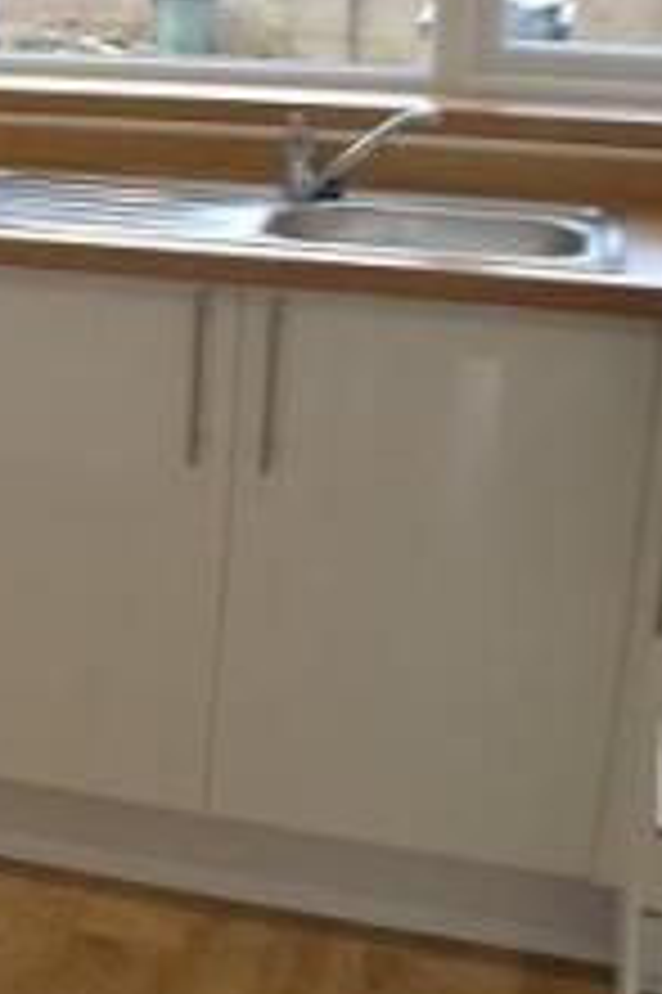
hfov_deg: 12.5
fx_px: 2707
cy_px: 245
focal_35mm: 98
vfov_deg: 20.7
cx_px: -599
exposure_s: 1/80
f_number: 3.8
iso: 400
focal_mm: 22
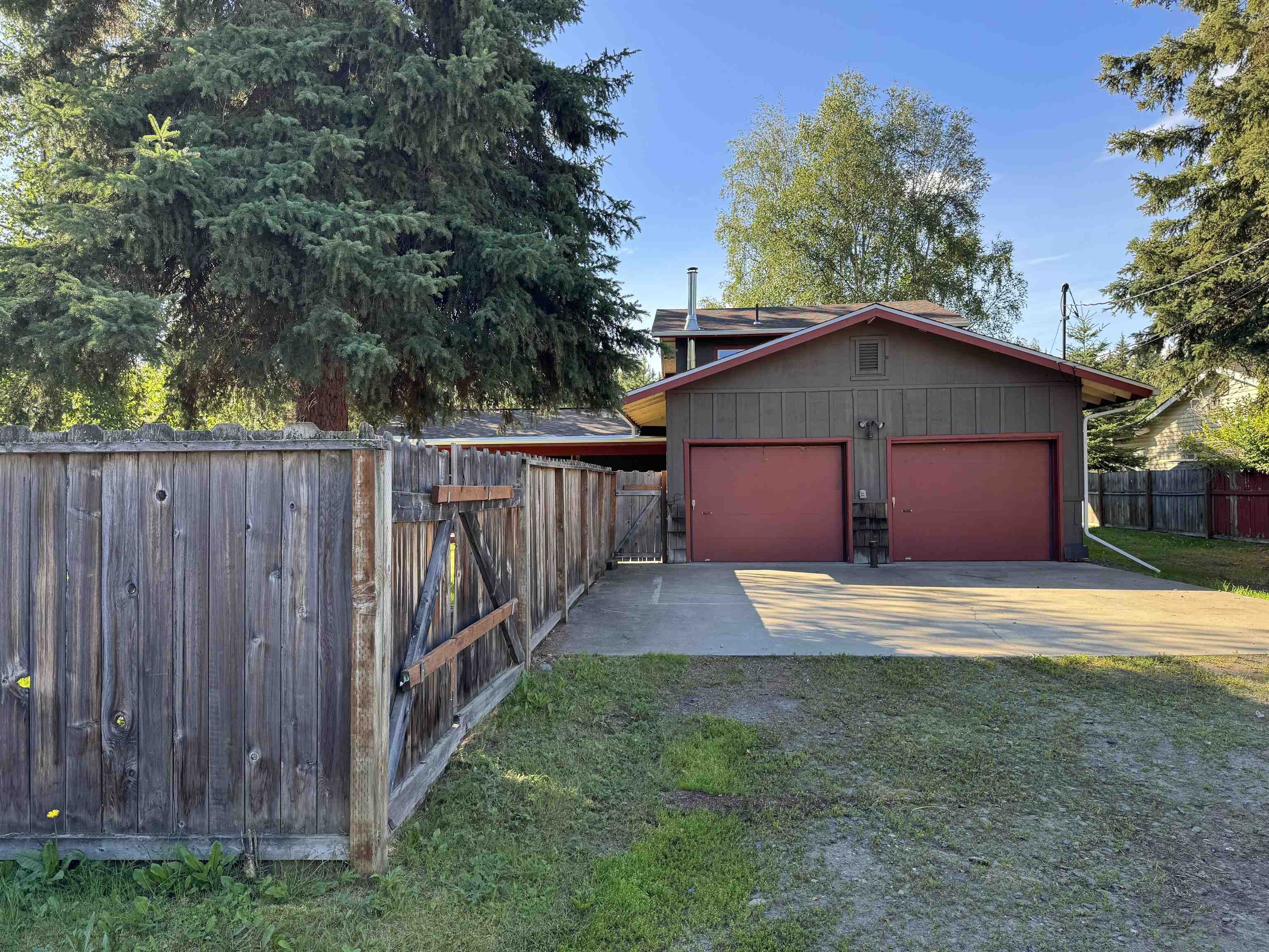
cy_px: 476
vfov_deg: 56.8
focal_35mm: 24
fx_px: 880
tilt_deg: +0.5
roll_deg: +0.8
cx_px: 634
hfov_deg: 71.6
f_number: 1.78
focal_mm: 6.76
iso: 80
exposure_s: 1/558
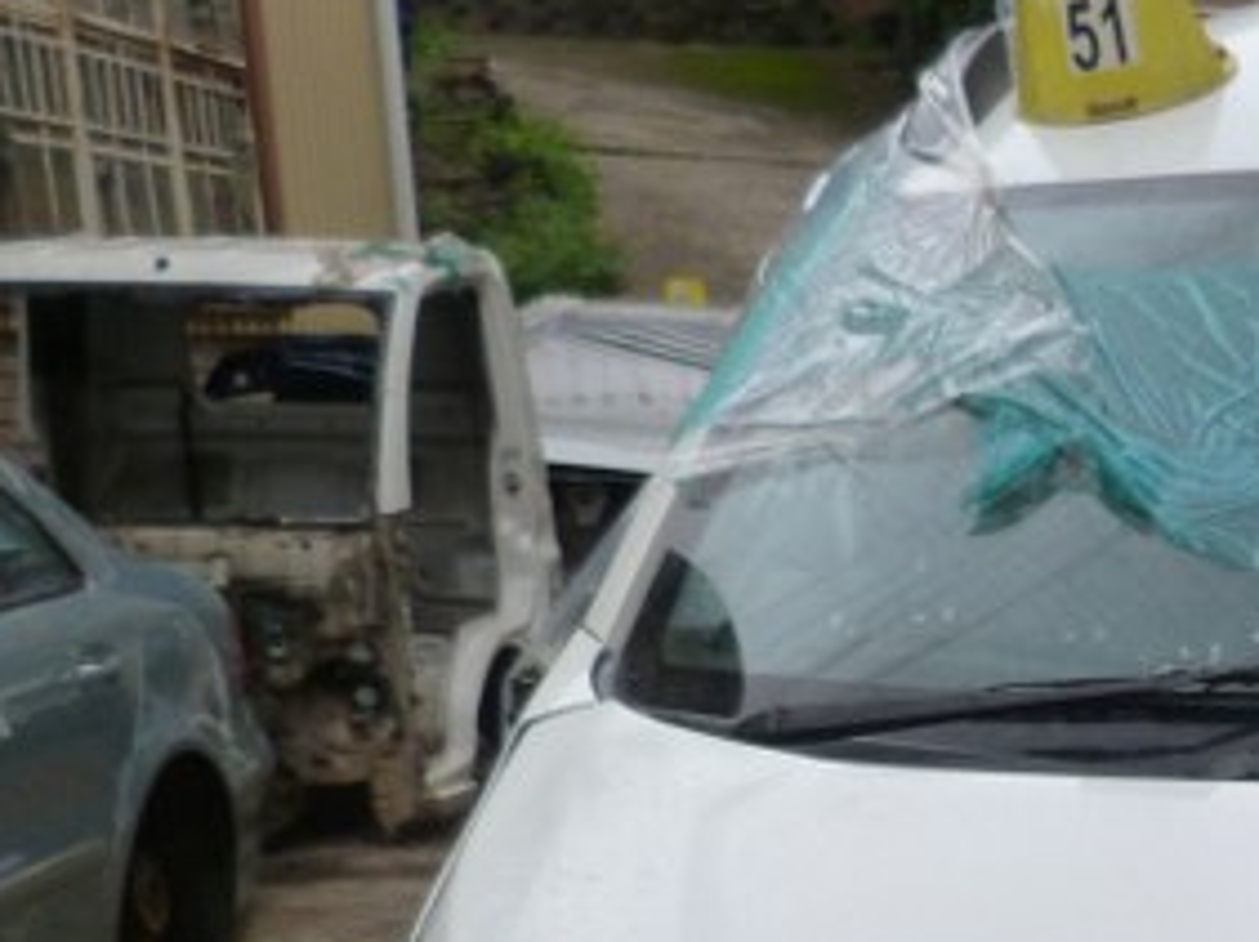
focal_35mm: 71
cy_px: 1125
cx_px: 1424
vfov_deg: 19.5
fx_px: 2580
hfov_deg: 25.2
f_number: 2.8
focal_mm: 4.5
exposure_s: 1/100
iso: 125
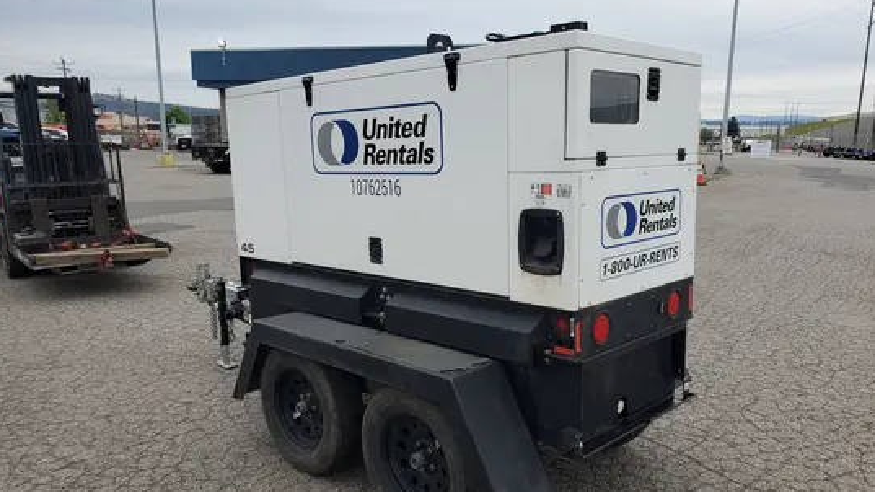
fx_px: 673
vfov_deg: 40.1
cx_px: 432
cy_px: 273
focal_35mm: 29
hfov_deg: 66.1
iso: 50
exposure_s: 1/227
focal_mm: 4.3
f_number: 2.4
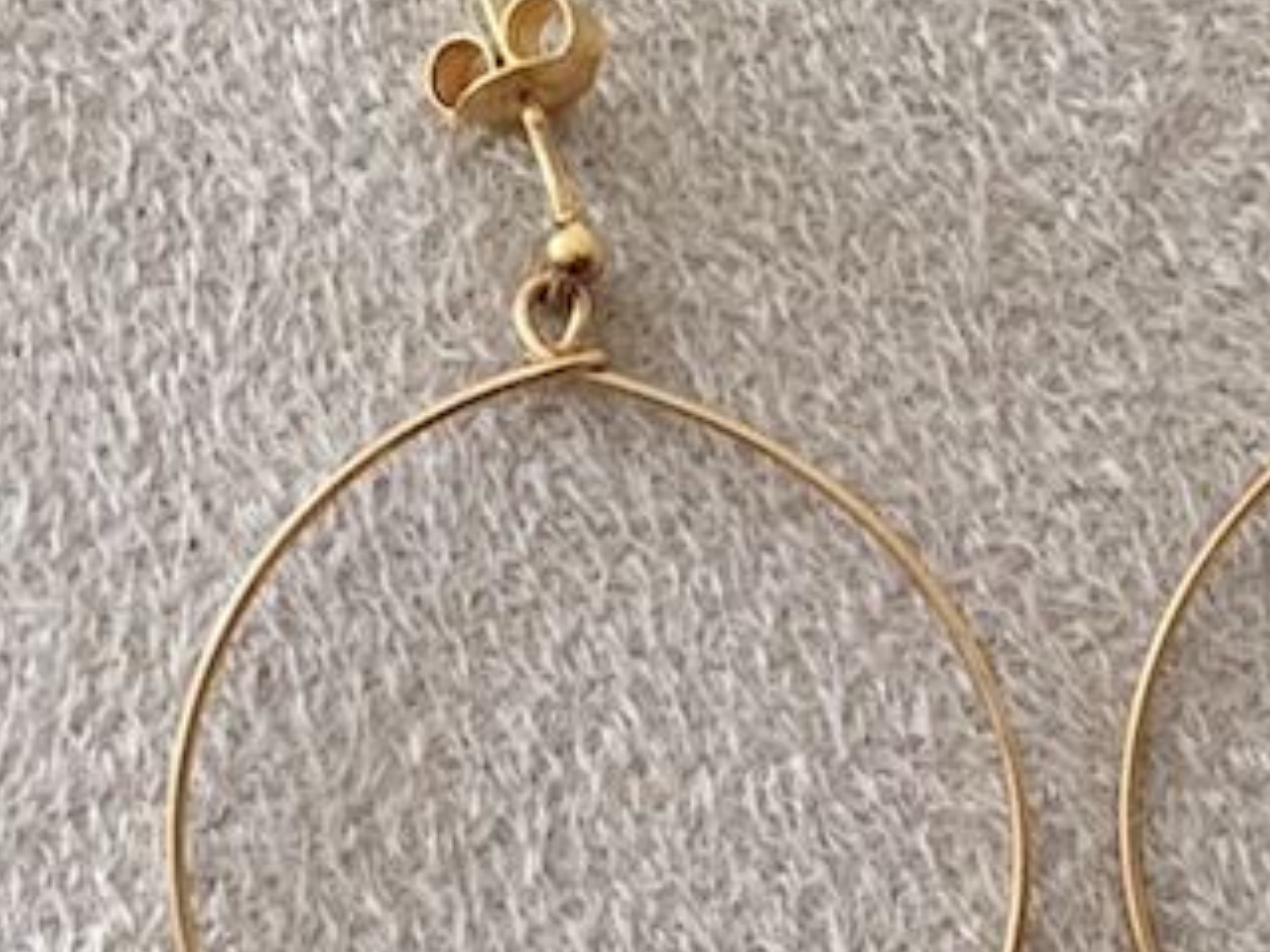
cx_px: 865
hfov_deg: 22.4
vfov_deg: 16.8
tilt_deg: -81.4
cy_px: 833
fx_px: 3192
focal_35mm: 87
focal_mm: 4.15
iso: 64
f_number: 2.2
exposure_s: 1/15
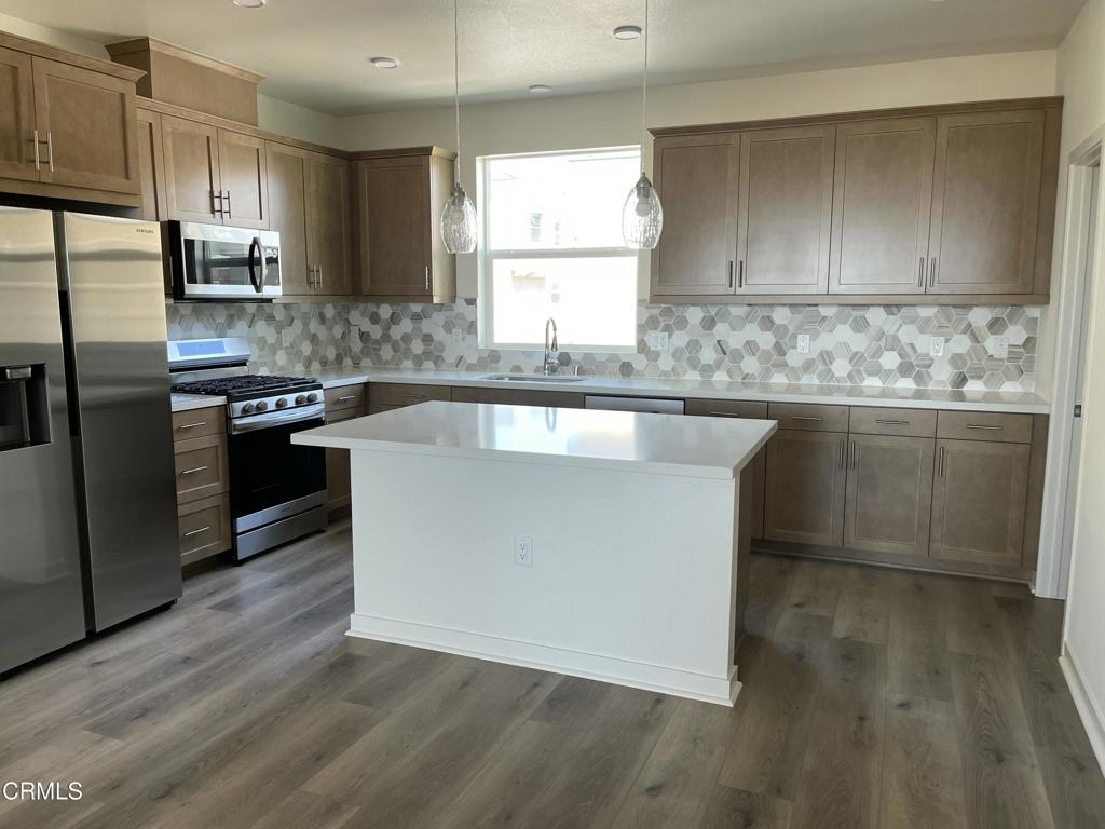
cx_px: 552
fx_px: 830
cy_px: 414
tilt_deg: -8.1
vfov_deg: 53.1
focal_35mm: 26
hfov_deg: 67.3
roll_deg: +0.3
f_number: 1.6
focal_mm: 5.1
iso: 125
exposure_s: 1/120
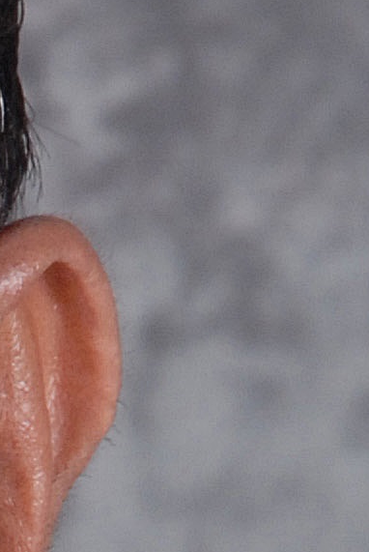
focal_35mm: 1373
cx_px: -672
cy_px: 860
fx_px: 21063
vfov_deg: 1.5
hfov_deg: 1.0
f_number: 13
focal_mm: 135
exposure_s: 1/125
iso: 400
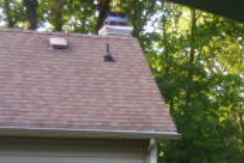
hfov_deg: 20.9
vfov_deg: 12.5
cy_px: 332
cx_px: 209
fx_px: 652
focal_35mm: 96
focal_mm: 4.5
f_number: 3.1
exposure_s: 1/60
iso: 125
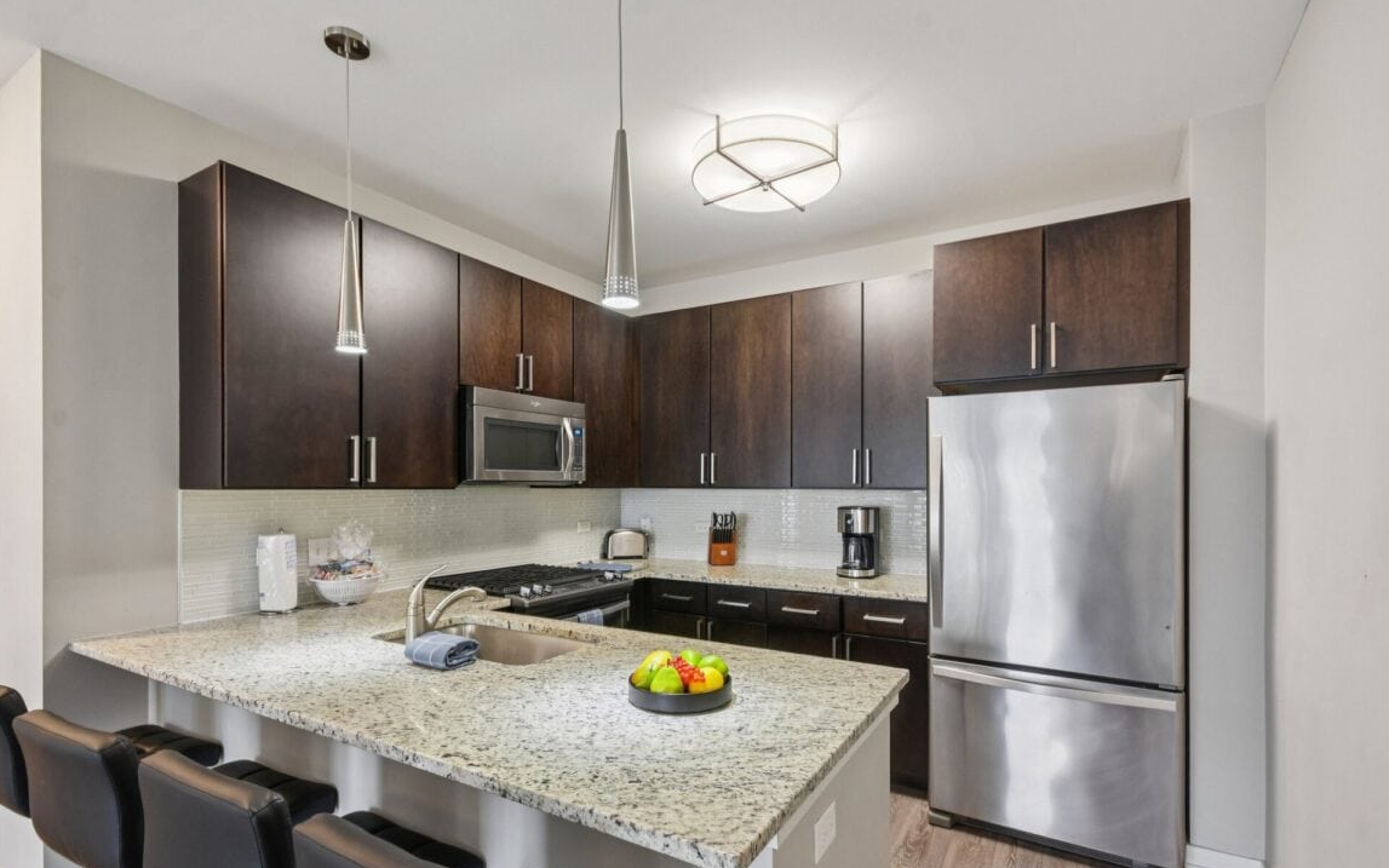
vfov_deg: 71.1
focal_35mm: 16
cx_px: 684
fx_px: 606
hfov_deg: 97.8
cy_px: 476
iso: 400
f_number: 8
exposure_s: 1/3.33
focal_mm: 10
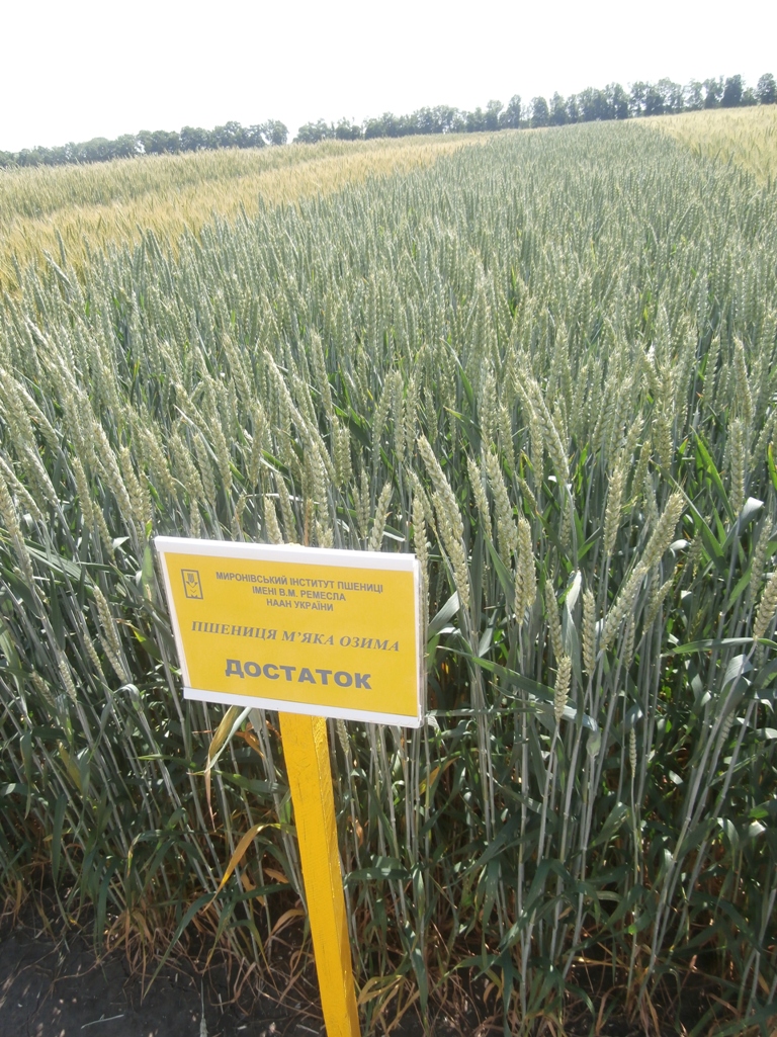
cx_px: 388
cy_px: 518
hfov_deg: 56.8
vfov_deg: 71.6
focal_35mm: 24
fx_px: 719
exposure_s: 1/400
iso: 100
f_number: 3
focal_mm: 4.2
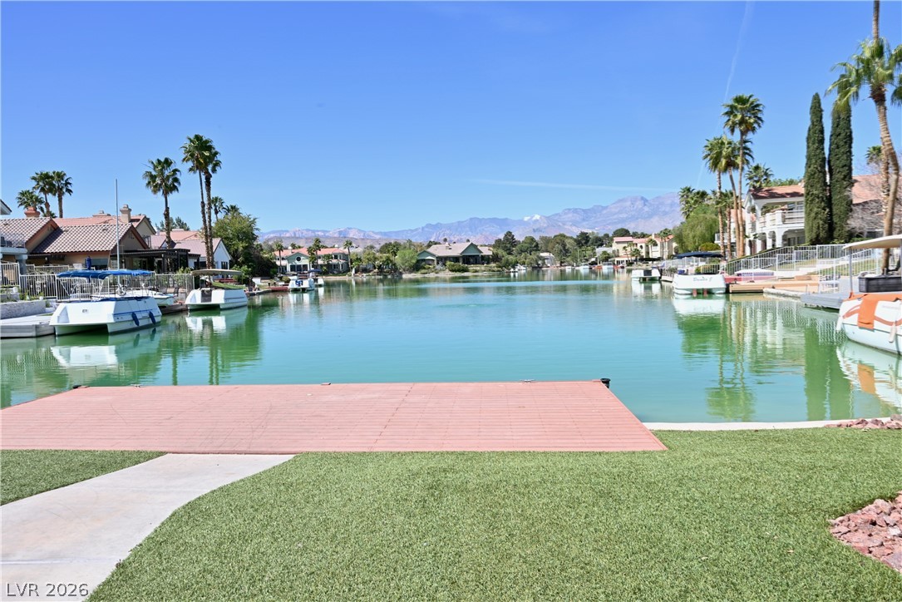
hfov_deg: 74.9
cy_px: 301
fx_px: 589
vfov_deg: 54.1
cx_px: 451
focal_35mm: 24
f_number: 16
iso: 100
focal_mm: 23.5
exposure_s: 1/60
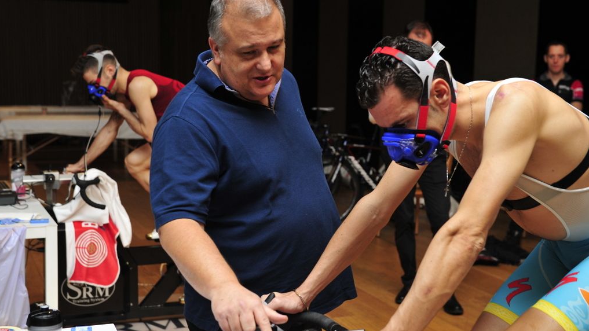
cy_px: 170
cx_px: 293
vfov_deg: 20.7
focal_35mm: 58
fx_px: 906
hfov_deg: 36.0
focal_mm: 55
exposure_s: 1/160
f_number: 5
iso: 1000
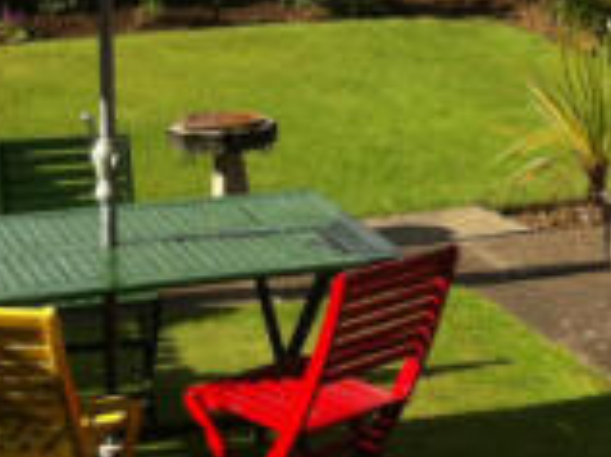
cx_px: 544
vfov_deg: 11.4
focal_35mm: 129
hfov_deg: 15.1
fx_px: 2275
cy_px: 98
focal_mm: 3.85
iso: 80
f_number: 2.8
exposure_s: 1/754
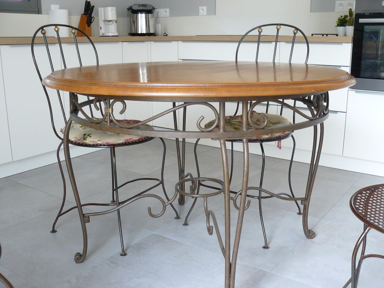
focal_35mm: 36
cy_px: 144
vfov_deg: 39.7
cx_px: 192
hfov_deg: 51.4
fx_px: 399
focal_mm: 6
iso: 160
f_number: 2.8
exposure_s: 1/30
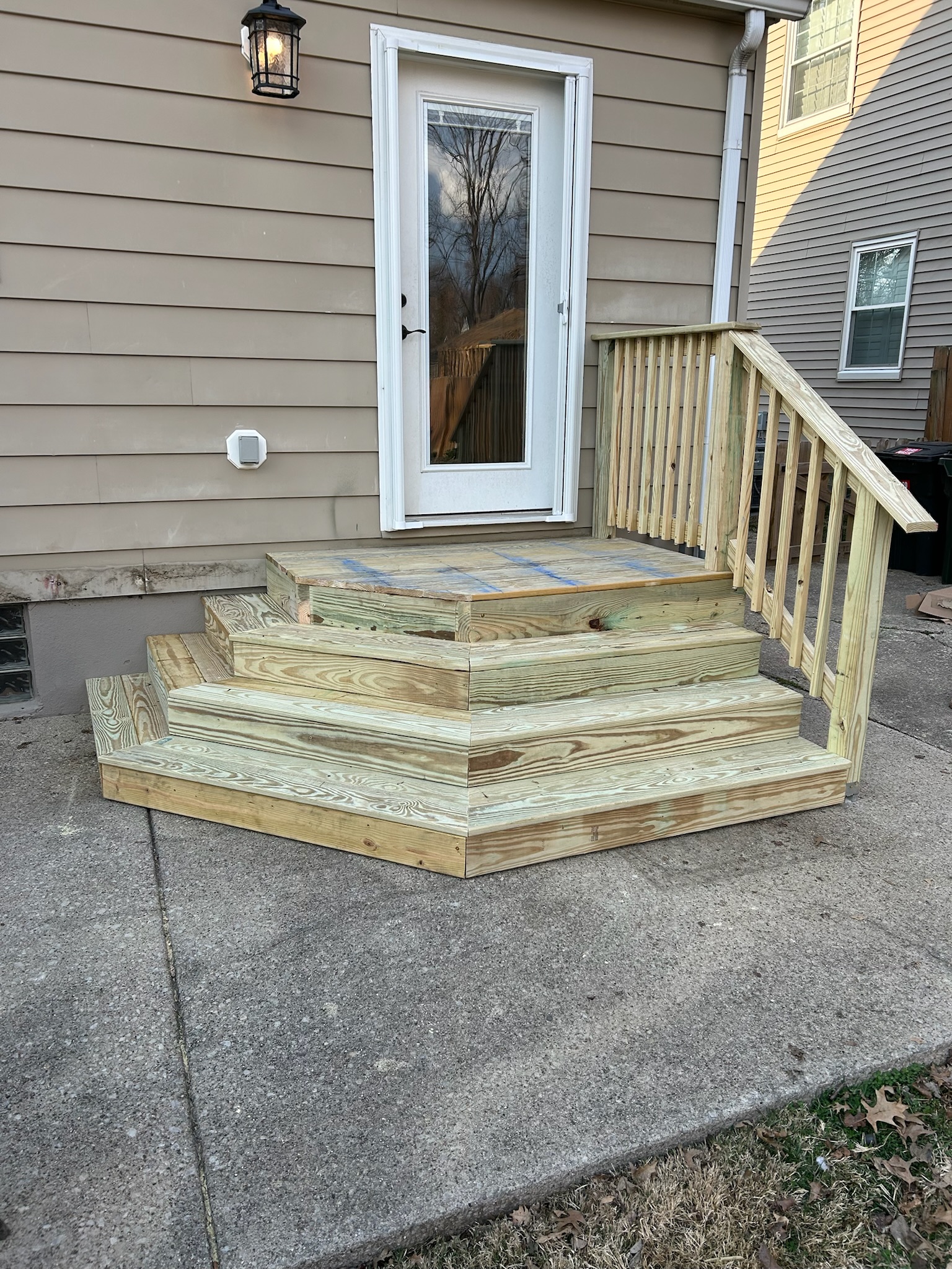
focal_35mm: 26
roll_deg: -2.5
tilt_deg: -14.9
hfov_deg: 53.1
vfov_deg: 67.3
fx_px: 953
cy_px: 634
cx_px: 476
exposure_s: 1/814
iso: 50
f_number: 1.5
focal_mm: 5.7
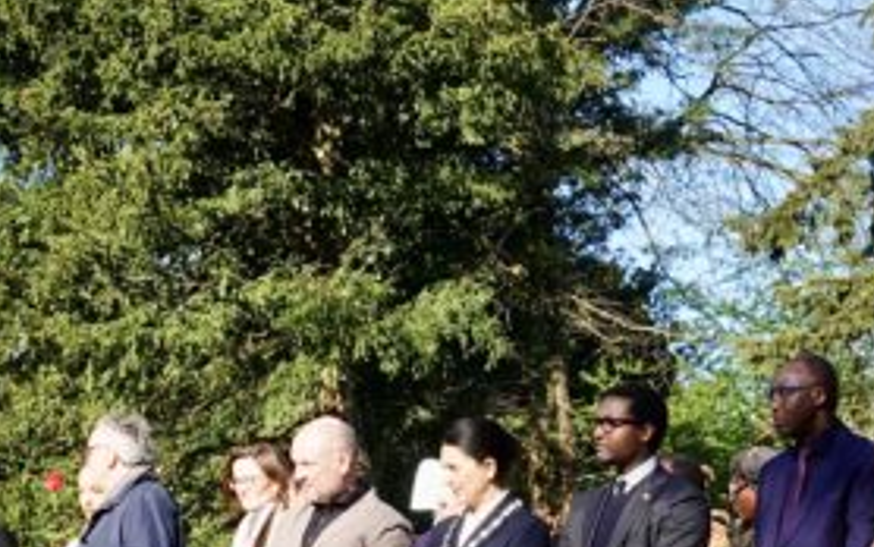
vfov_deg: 11.8
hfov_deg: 18.3
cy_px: 659
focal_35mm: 109
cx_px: 975
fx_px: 2597
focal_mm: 10.8
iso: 100
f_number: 4
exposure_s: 1/400
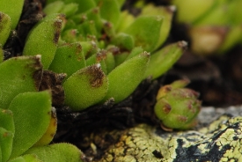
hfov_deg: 5.5
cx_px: -92
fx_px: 2493
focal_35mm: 370
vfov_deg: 3.7
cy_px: -27
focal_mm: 85
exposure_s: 1/200
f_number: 9
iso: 200
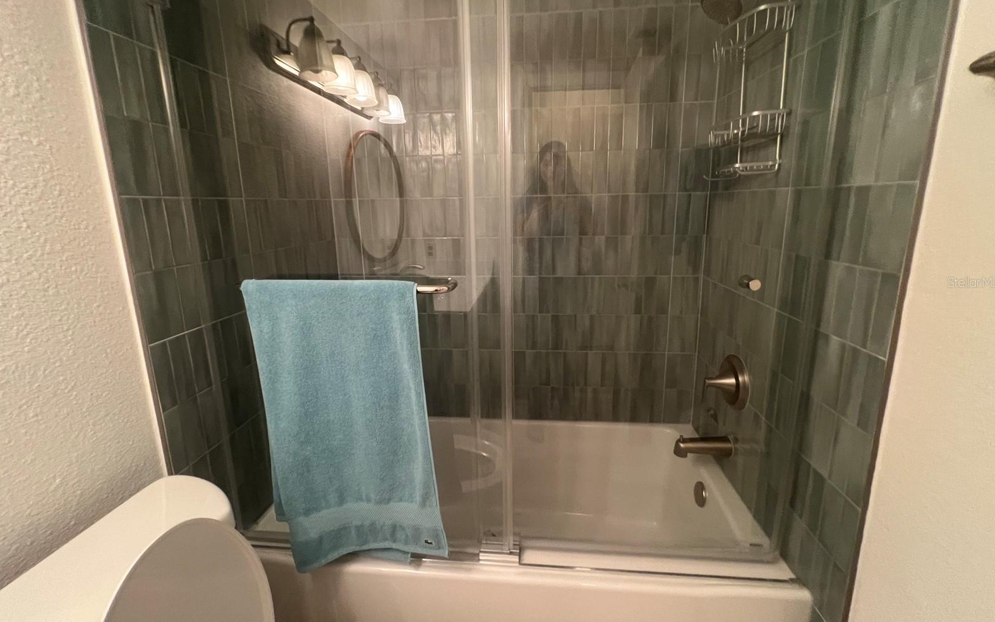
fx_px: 380
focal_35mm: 14
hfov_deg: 105.3
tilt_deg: -13.8
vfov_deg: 78.4
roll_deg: +0.6
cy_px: 282
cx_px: 502
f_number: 1.8
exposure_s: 1/60
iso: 250
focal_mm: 1.57
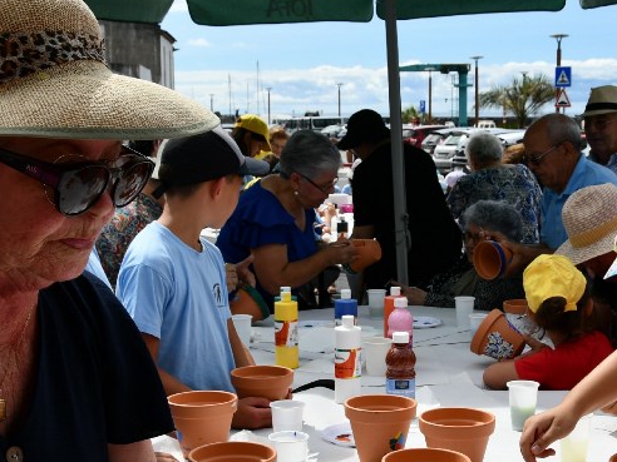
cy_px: 289
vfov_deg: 26.9
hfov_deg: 35.2
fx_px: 963
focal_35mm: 54
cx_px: 411
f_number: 9
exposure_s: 1/320
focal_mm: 18
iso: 100
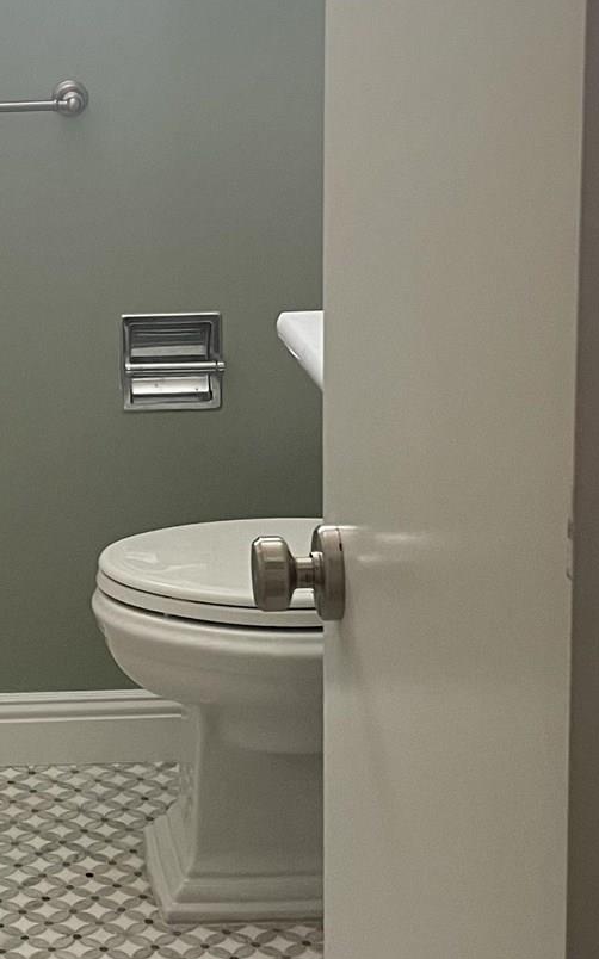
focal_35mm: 79
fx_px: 2065
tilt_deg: -7.9
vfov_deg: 25.9
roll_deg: +3.2
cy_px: 284
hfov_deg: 16.0
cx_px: -67
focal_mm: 4.2
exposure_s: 1/60
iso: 80
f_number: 1.6
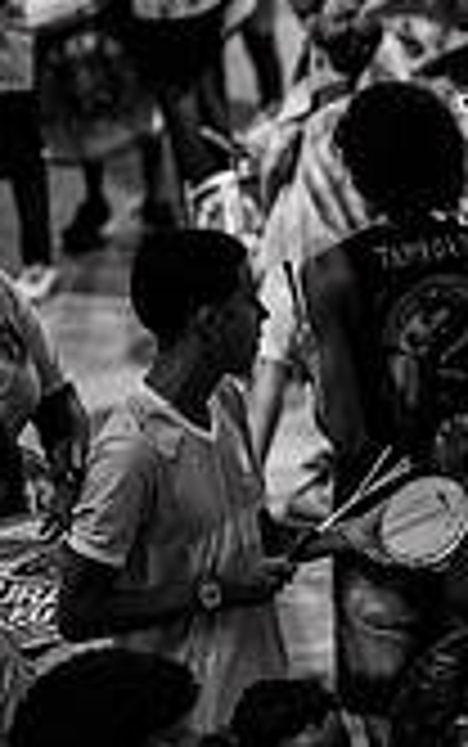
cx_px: 1166
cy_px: 839
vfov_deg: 7.8
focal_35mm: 267
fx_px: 5439
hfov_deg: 4.8
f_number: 1.2
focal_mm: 50
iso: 800
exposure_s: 1/500
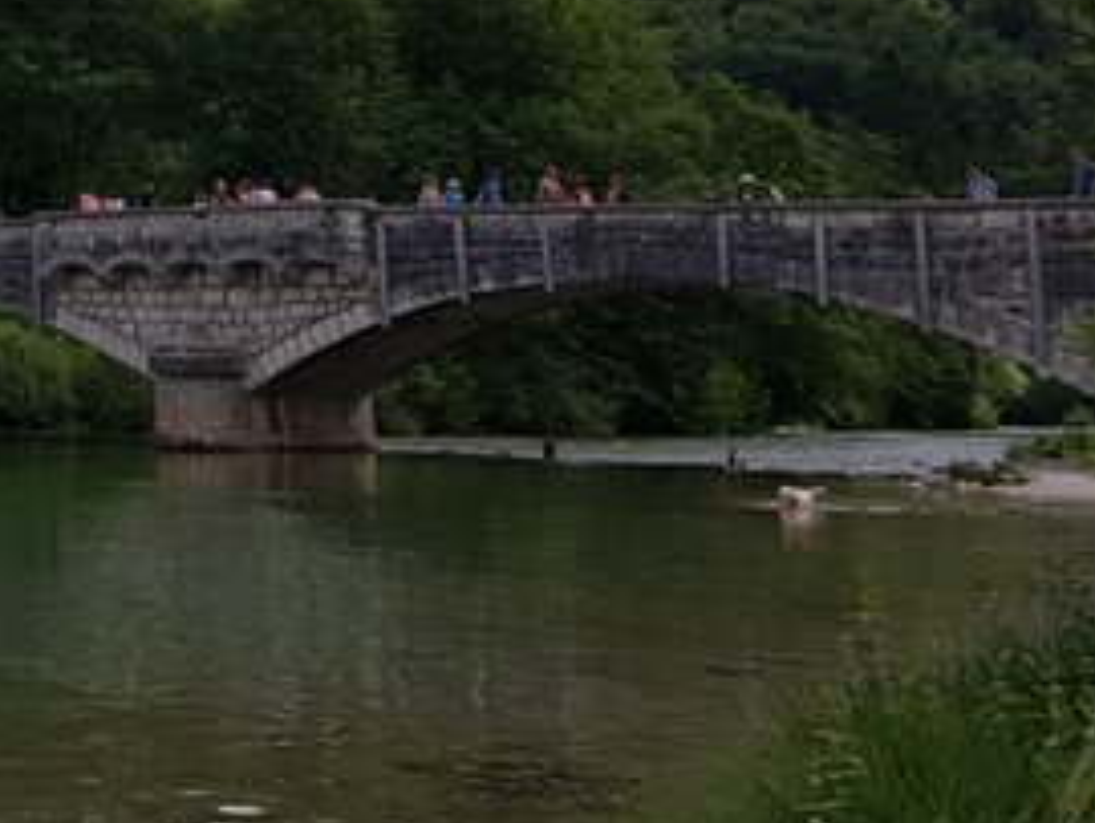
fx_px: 2438
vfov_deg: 18.6
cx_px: -333
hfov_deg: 22.6
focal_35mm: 77
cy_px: -16
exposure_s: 1/2656
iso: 40
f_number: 1.7
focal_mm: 4.2
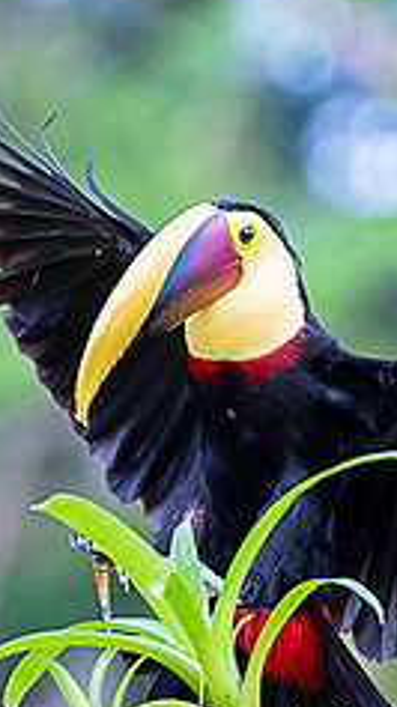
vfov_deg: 3.7
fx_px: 11042
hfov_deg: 2.1
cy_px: 275
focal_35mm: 589
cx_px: 162
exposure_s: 1/1250
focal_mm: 180
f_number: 4
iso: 3200
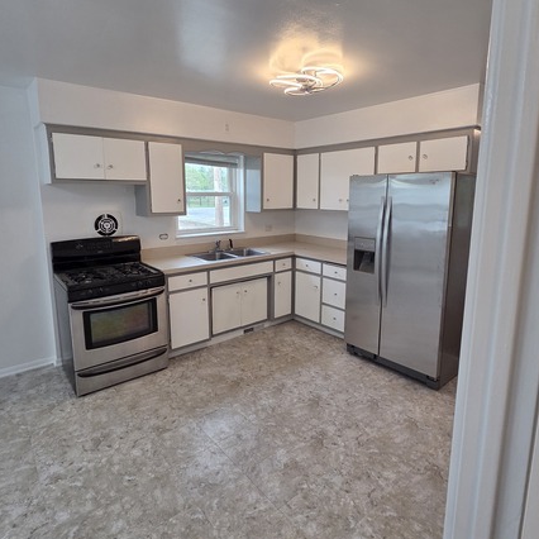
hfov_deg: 80.7
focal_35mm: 18
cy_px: 250
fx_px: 317
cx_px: 268
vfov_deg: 80.6
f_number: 2.2
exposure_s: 1/120
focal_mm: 2.2
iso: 125
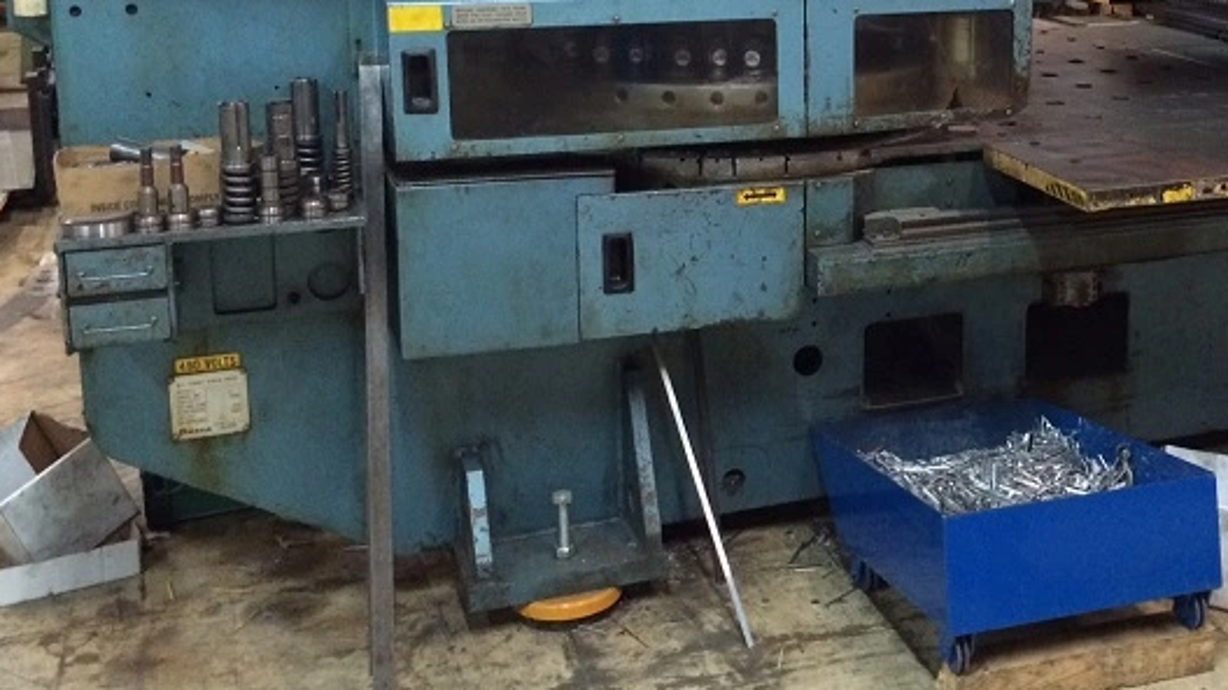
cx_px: 918
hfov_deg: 41.7
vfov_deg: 24.4
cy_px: 105
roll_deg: +0.5
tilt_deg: -11.5
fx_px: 1562
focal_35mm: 48
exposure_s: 1/30
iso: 320
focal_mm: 4.15
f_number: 2.2
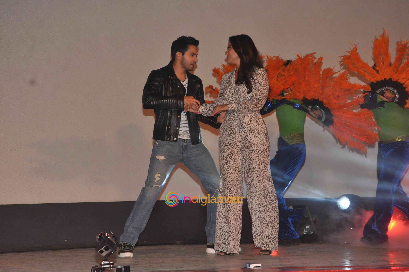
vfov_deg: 17.5
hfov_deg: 26.0
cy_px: 136
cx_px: 204
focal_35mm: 78
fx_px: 885
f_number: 9
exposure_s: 1/200
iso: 1250
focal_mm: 52
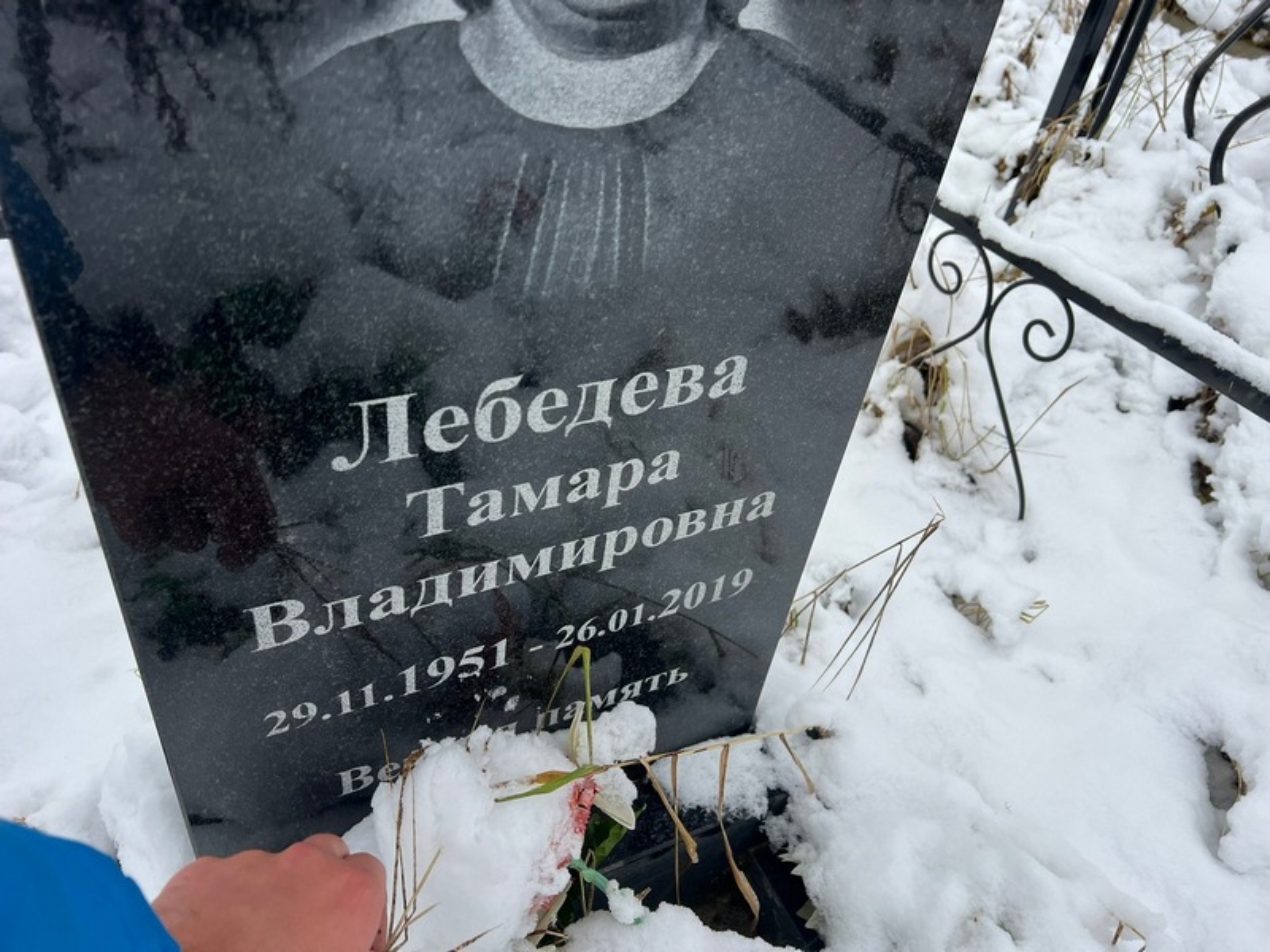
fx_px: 954
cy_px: 476
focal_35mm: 26
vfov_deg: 53.1
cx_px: 635
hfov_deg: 67.3
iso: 50
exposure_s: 1/397
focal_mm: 5.7
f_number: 1.5
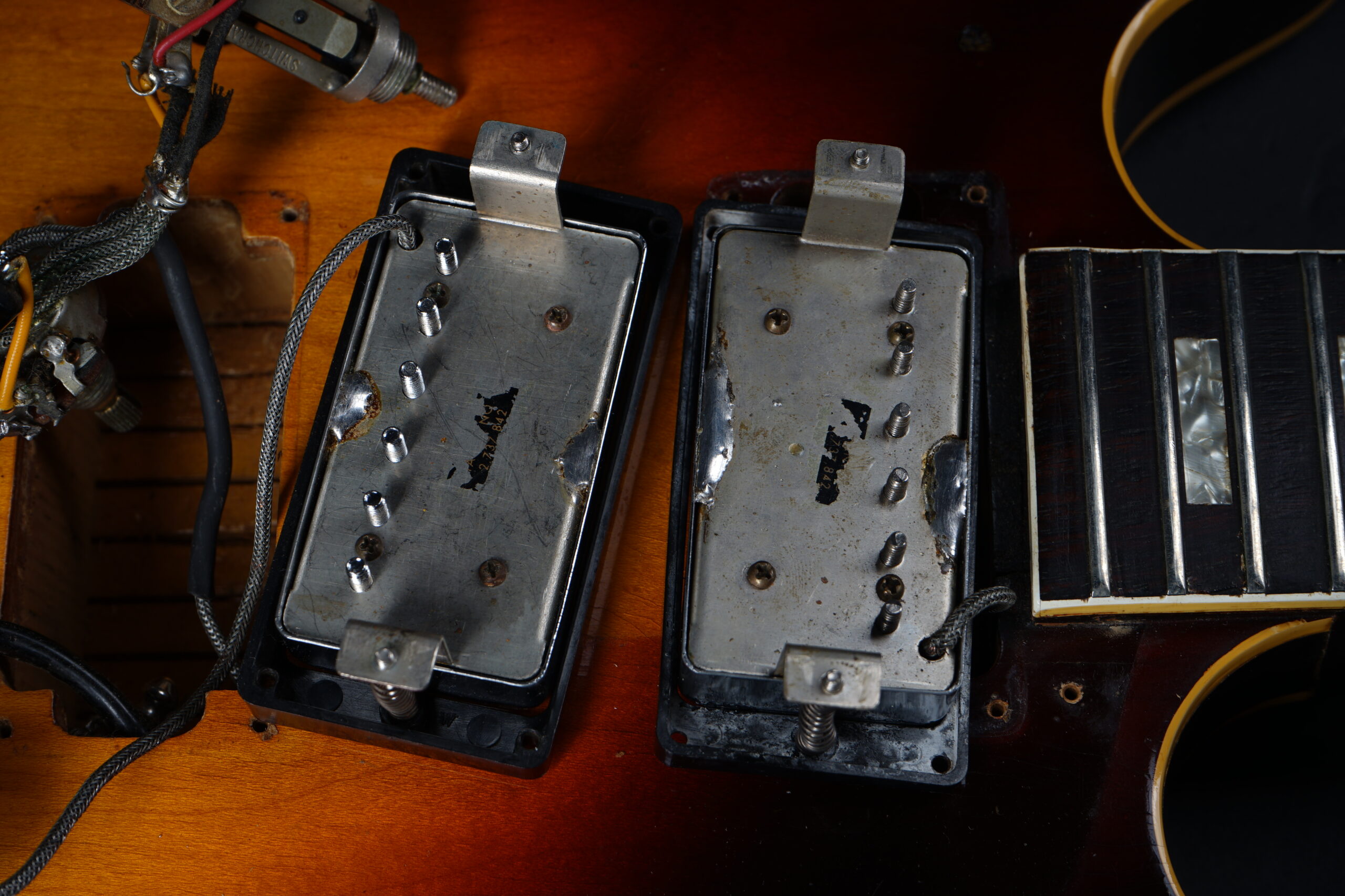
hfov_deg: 28.8
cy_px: 448
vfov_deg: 19.5
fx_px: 2615
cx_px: 672
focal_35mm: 70
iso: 80
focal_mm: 70
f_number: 11
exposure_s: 1/125
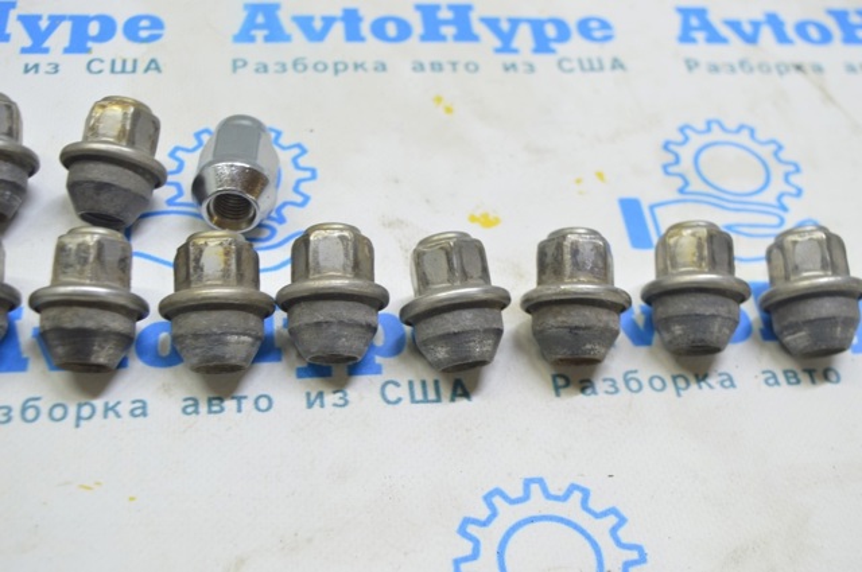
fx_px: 1148
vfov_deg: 28.0
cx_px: 431
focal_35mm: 48
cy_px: 286
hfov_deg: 41.2
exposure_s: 1/20
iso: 400
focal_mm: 32
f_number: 5.6
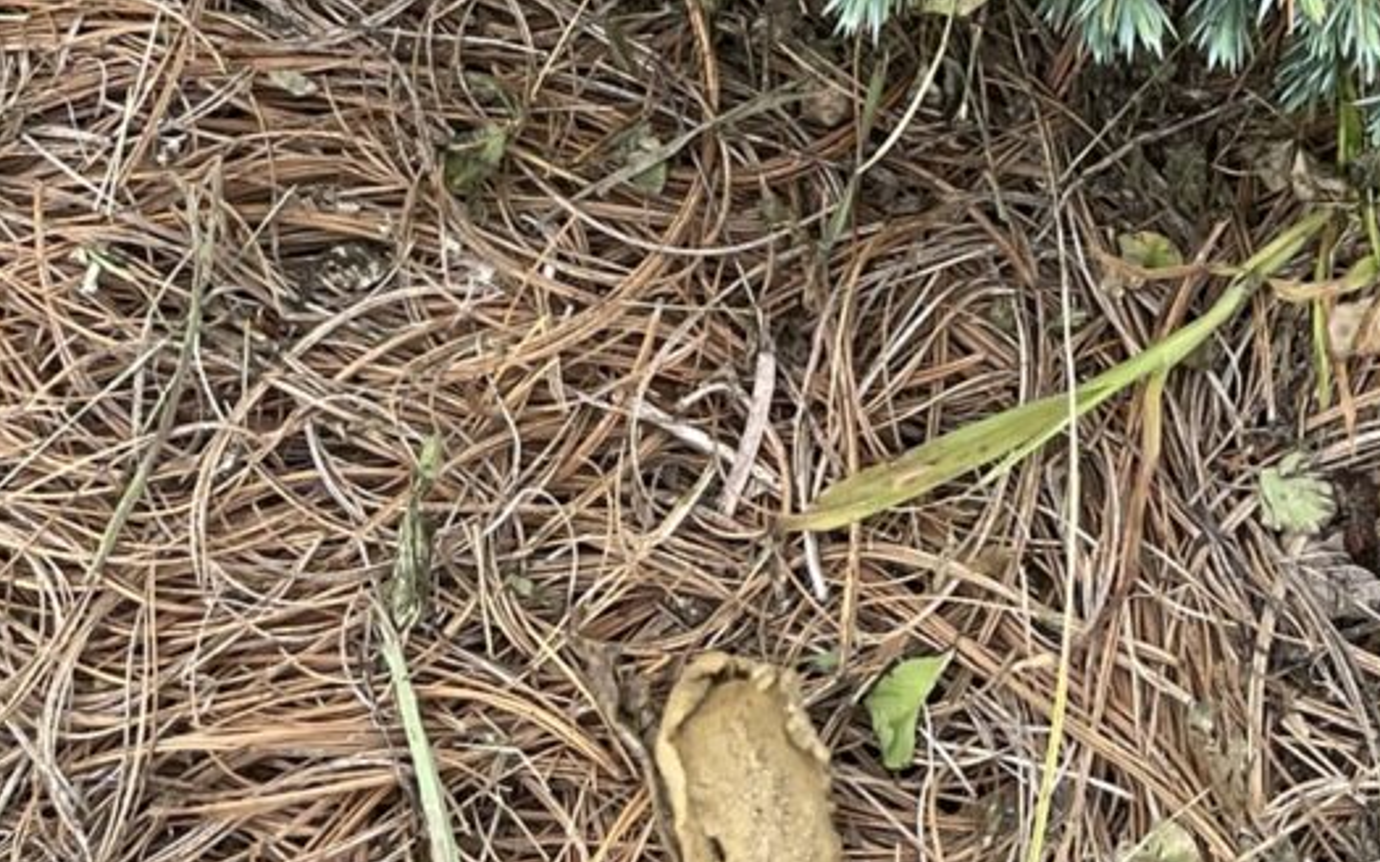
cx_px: 1272
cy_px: -1101
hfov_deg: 23.9
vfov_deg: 12.6
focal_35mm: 84
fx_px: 3159
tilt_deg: -50.9
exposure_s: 1/421
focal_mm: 4.2
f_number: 1.6
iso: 32
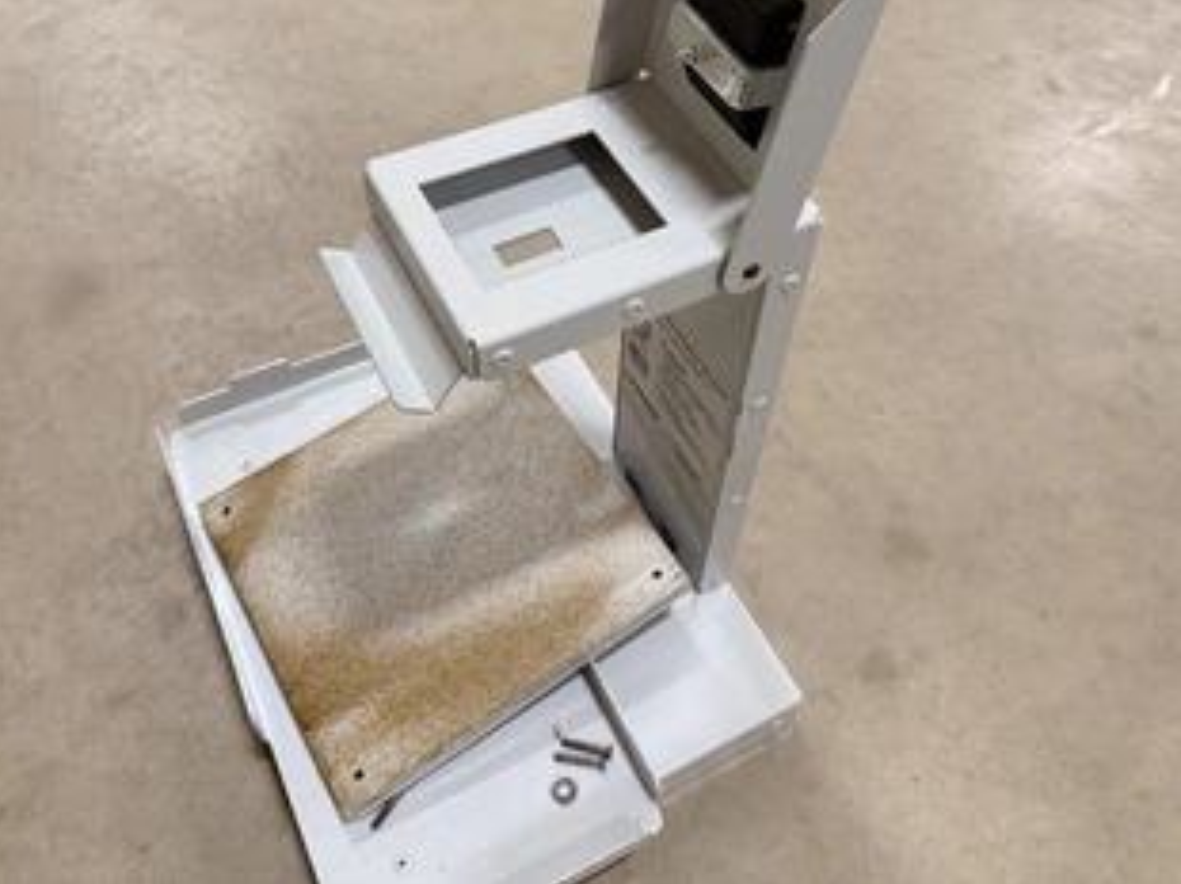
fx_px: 1057
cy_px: 316
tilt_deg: -51.3
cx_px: 610
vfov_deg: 44.9
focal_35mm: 31
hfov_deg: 58.4
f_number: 1.78
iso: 320
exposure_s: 1/60
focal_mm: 6.76
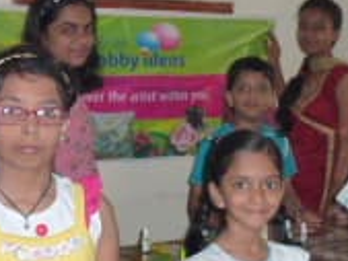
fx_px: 915
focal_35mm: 91
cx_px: 235
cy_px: 173
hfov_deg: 21.4
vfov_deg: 16.2
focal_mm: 4.3
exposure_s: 1/60
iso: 320
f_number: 3.3
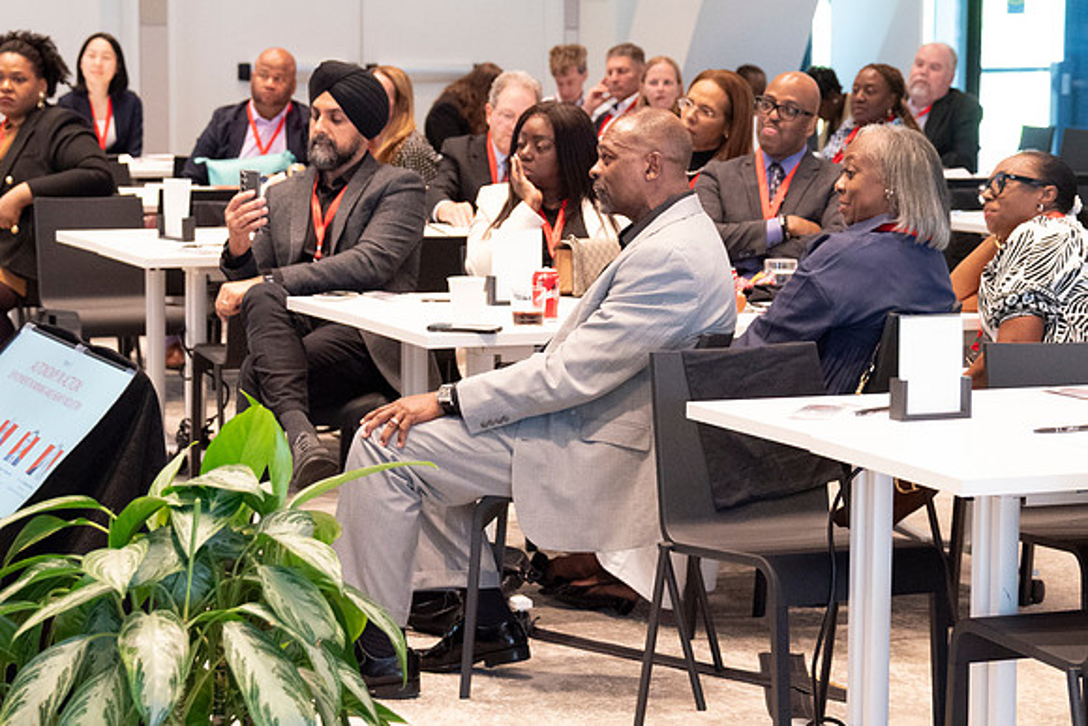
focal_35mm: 108
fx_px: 3265
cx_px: 544
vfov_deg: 12.7
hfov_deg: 18.9
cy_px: 363
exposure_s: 1/60
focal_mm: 72
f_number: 5.6
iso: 4500
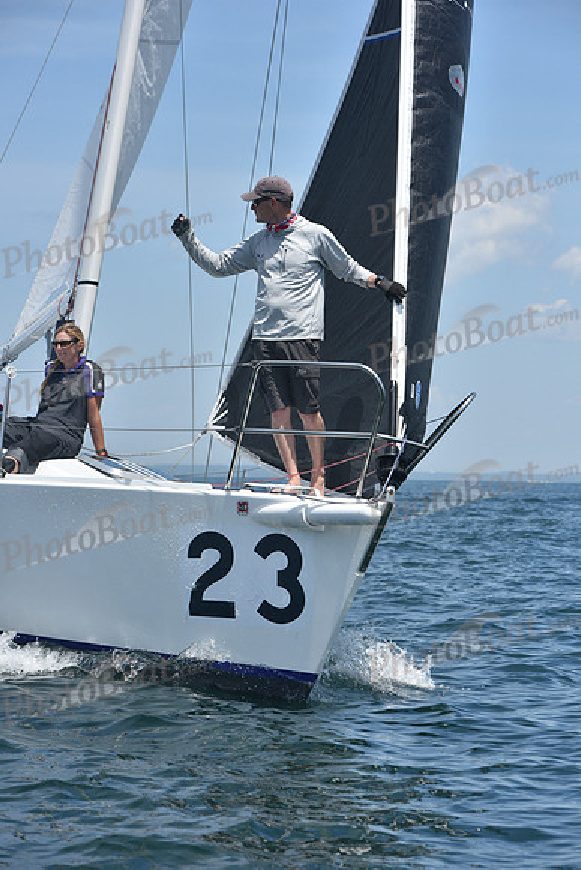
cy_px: 435
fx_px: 3266
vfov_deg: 15.2
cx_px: 290
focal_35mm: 135
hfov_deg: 10.2
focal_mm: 135
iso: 320
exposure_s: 1/1250
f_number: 8
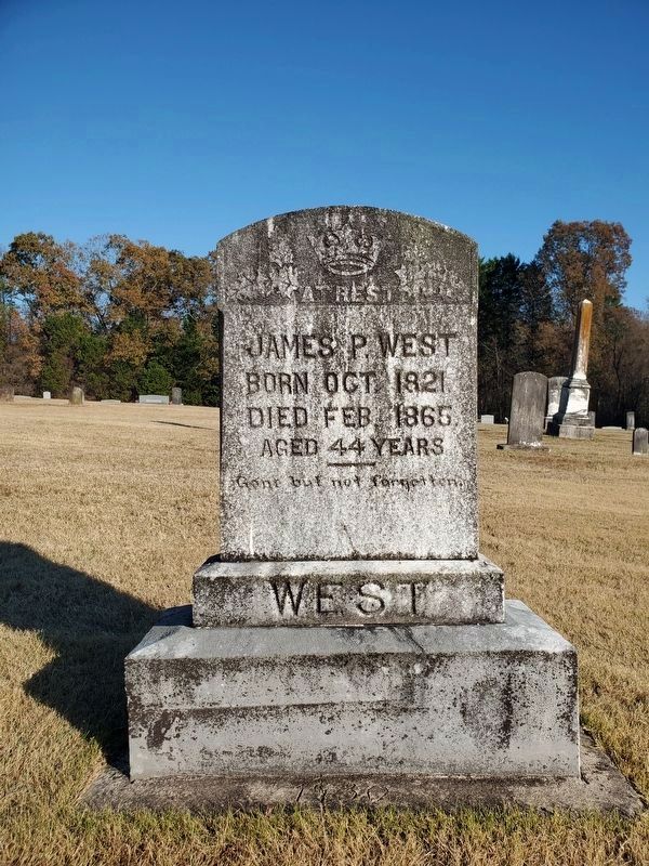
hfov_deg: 53.1
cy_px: 433
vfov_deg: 67.3
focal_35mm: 26
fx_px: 650
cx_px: 324
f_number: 2.4
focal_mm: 4.3
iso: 50
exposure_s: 1/1565
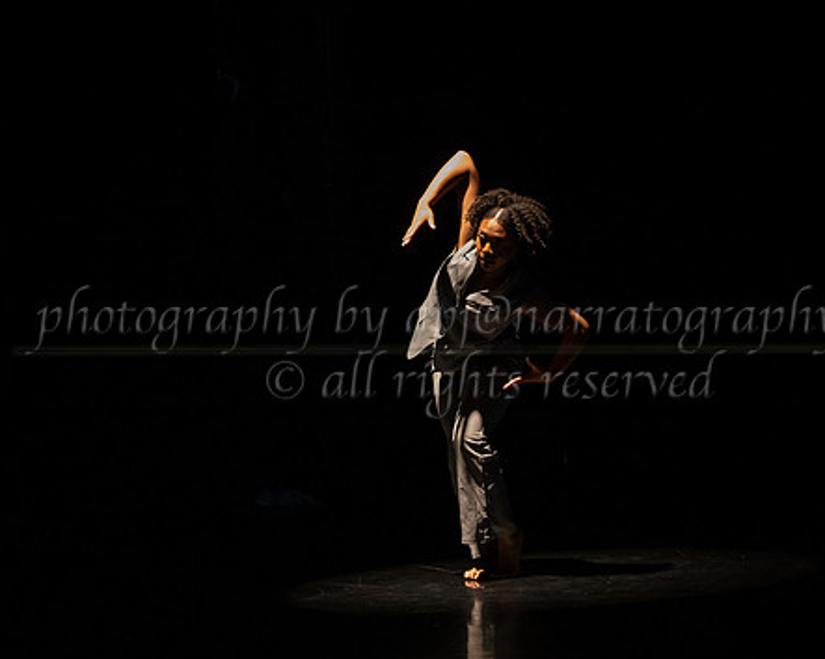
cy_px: 348
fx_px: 2538
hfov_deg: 18.5
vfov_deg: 14.8
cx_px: 473
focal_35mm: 104
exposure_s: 1/400
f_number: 4
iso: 6400
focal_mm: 69
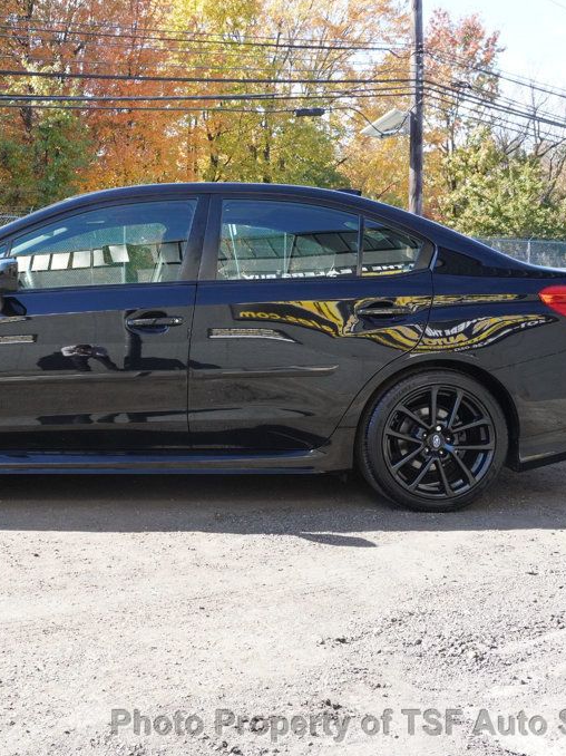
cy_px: 377
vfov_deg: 41.5
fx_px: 998
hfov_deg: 31.1
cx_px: 134
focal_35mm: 46
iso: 1000
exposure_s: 1/250
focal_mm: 21
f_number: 9
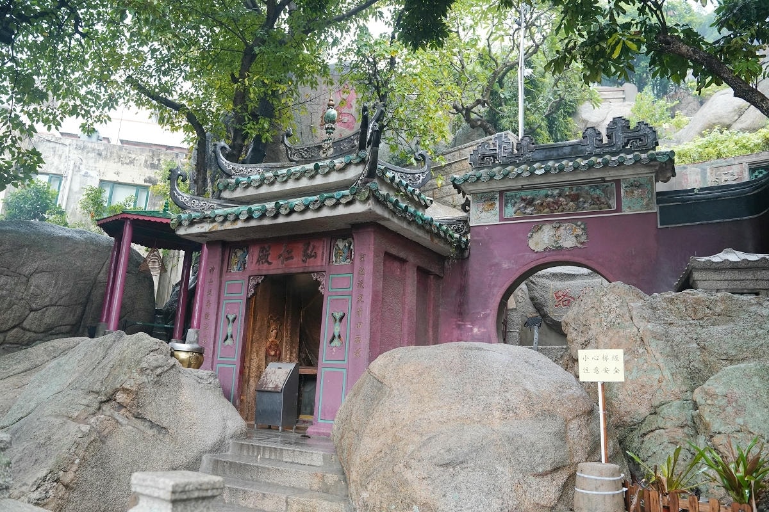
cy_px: 256
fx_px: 598
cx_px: 384
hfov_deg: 65.5
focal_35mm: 28
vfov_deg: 46.4
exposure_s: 1/160
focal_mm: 28
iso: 1600
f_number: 4
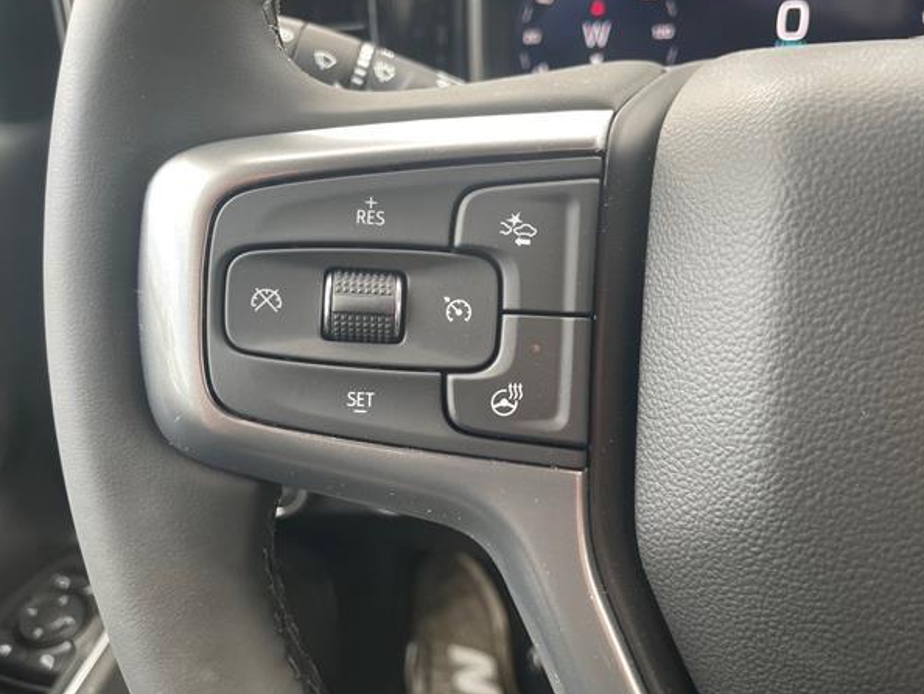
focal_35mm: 28
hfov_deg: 63.4
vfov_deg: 49.8
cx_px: 448
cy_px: 335
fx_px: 748
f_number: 1.6
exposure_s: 1/98
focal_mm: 4.2
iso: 125
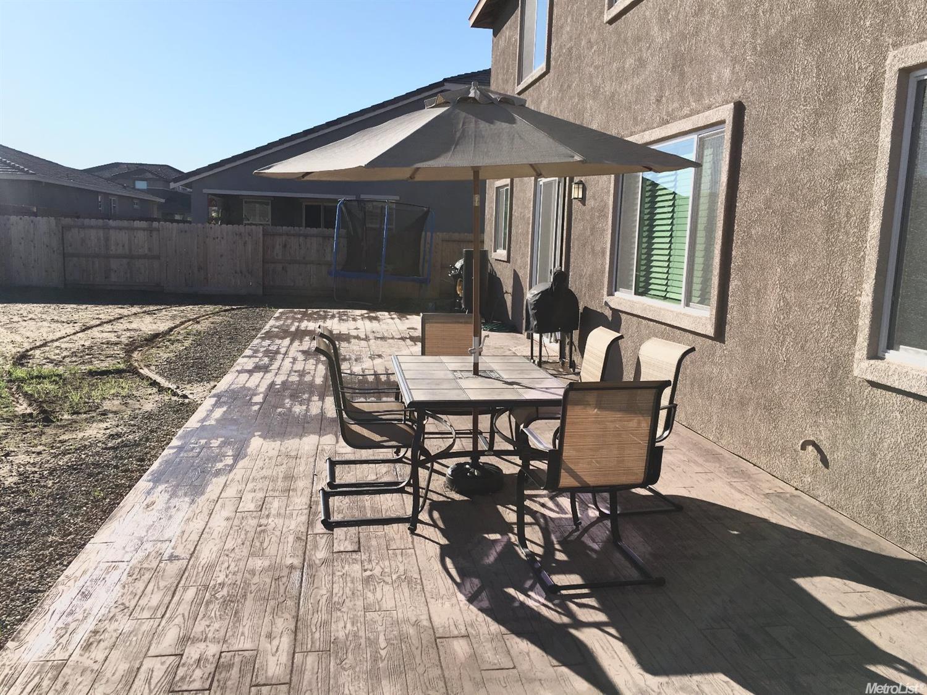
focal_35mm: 29
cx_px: 464
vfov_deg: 48.2
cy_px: 348
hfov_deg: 61.7
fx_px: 776
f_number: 2.2
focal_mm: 4.15
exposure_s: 1/2331
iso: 25
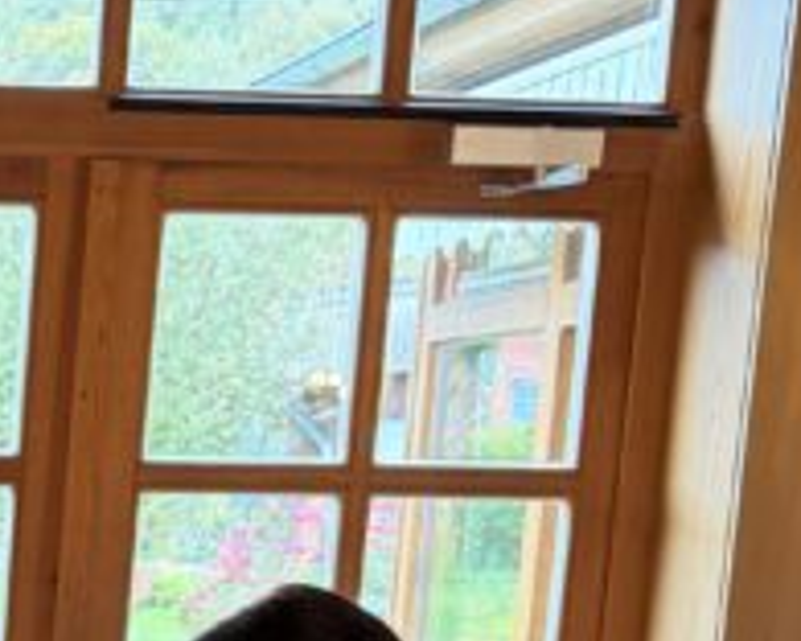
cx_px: -571
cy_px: 1142
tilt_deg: -12.6
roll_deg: -2.1
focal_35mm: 123
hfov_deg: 14.1
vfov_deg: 11.6
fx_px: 2916
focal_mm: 6.76
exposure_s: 1/50
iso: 160
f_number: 1.78
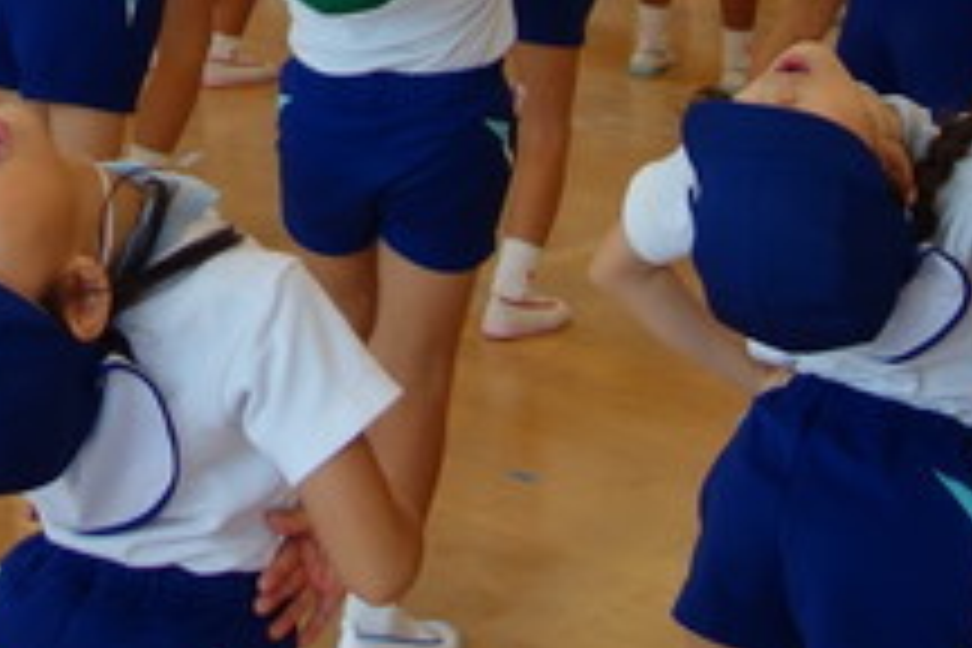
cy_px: -448
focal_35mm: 133
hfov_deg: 15.2
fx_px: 3591
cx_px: 90
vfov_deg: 9.9
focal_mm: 10.4
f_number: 2
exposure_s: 1/100
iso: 125
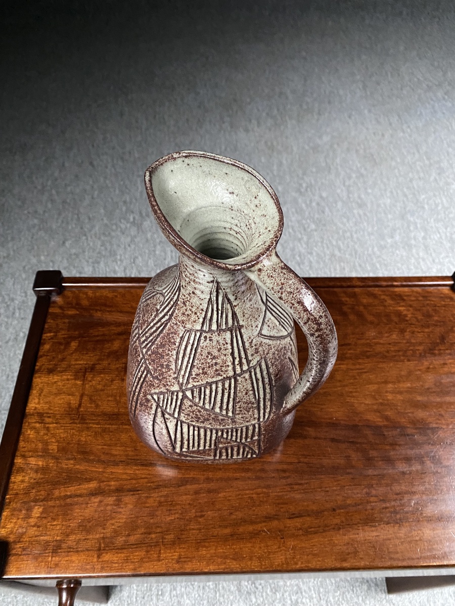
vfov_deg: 67.3
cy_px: 303
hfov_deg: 53.1
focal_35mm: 26
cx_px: 228
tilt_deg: -54.4
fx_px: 456
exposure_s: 1/30
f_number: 1.8
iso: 640
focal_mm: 4.25
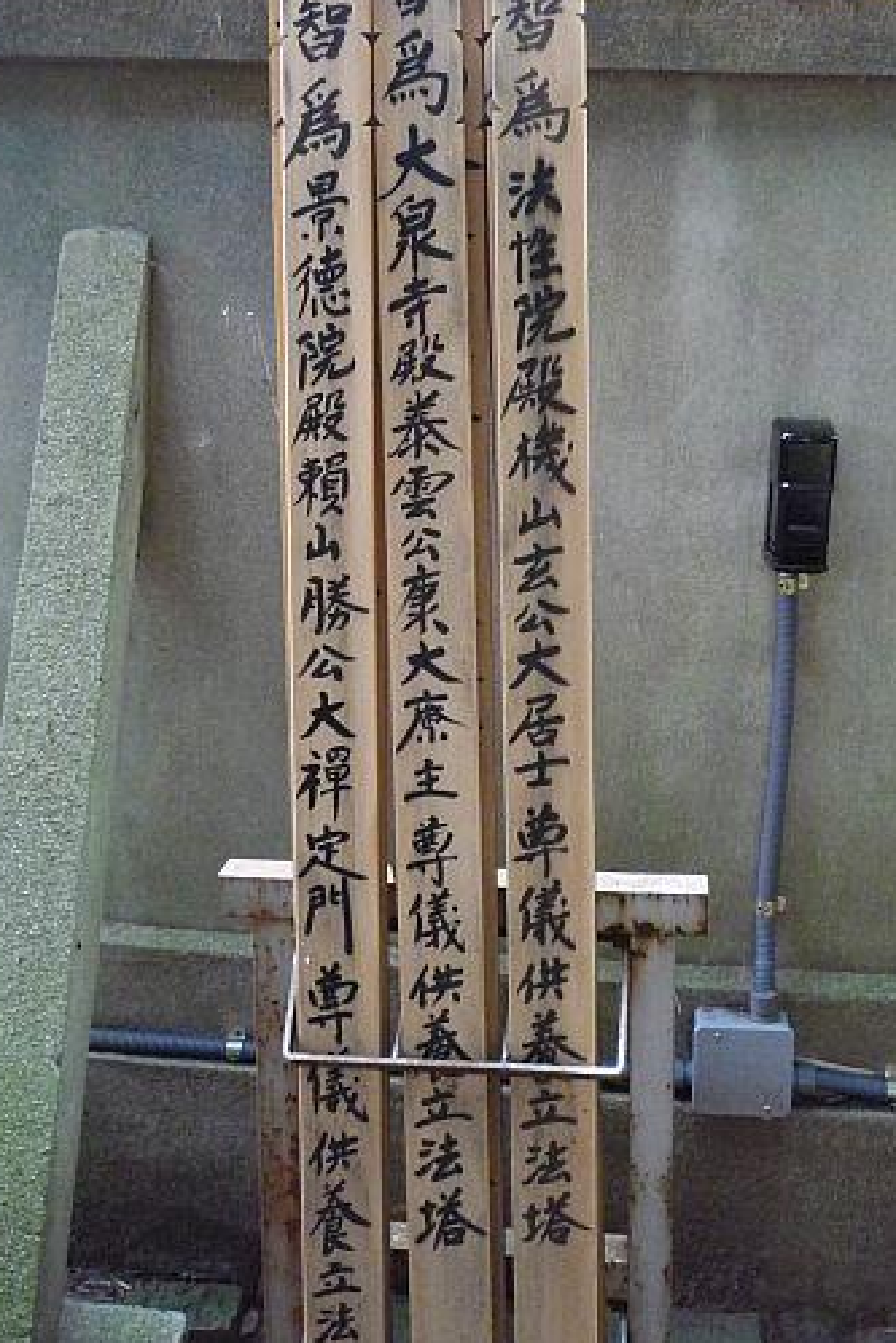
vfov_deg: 47.9
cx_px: 476
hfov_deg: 33.4
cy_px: 490
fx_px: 1492
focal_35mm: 40
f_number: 3.3
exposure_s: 1/20
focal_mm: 5.2
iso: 400
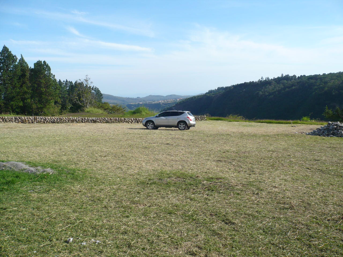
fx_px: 347
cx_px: 172
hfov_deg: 52.6
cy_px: 128
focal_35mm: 35
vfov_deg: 40.7
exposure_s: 1/200
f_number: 8
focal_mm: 5.8
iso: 100
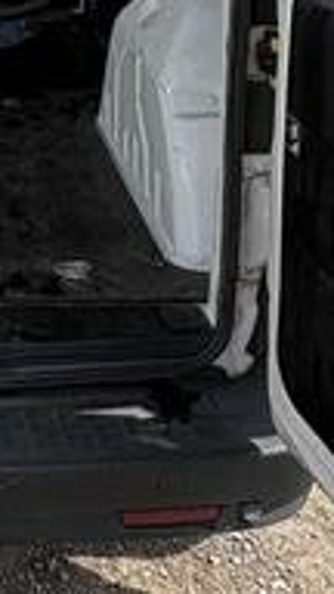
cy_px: -80
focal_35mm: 71
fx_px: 1118
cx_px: -272
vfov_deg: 27.0
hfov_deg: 14.8
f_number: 2.2
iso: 50
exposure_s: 1/537
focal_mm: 2.22
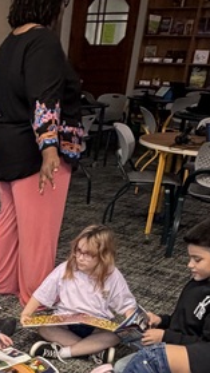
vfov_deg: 32.4
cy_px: 417
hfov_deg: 20.2
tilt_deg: -34.4
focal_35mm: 56
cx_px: -36
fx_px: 554
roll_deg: -2.3
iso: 320
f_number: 2.2
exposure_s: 1/60
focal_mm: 2.22
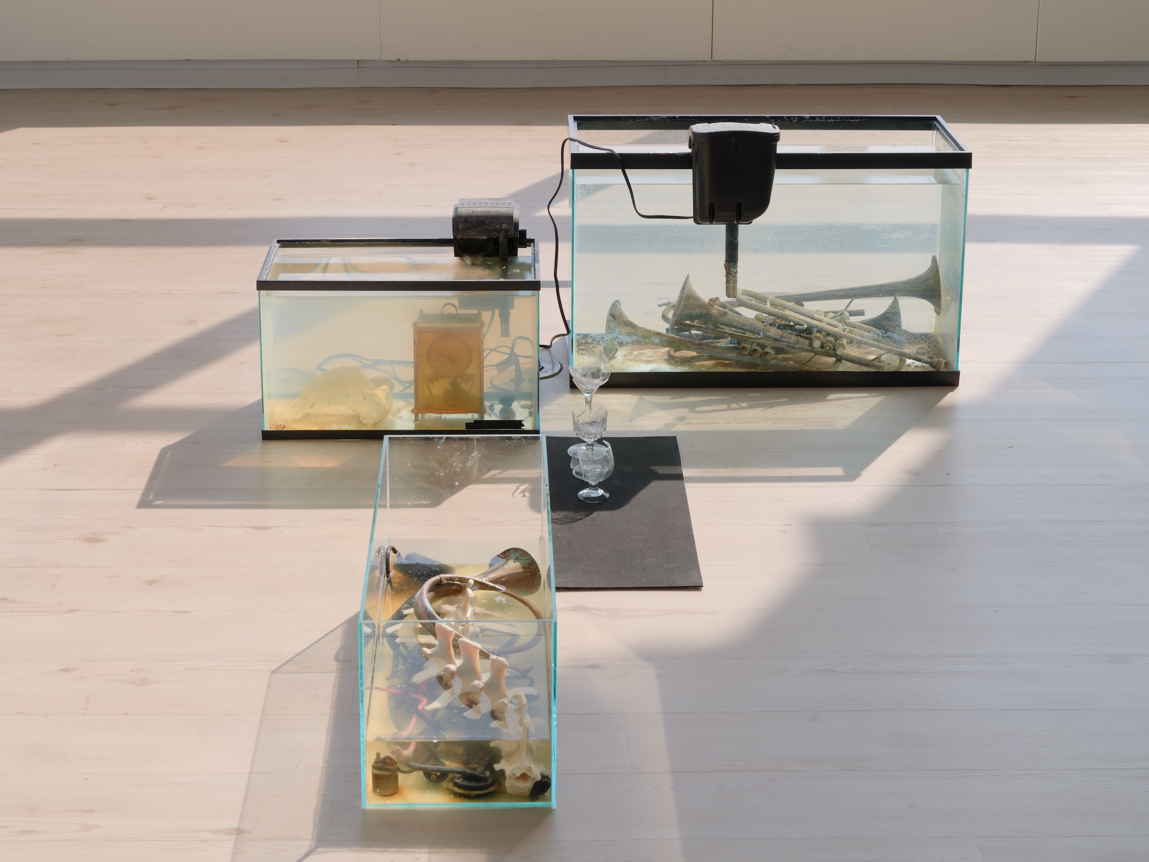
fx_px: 2058
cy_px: 431
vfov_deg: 23.7
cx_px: 574
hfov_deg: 31.2
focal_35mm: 62
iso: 100
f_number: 16
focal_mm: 78
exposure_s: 1/3
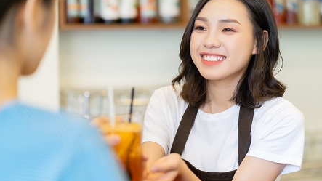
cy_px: 94
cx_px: 160
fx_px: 768
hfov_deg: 23.7
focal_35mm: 90
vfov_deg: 13.4
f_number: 2
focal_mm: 85
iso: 500
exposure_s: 1/125
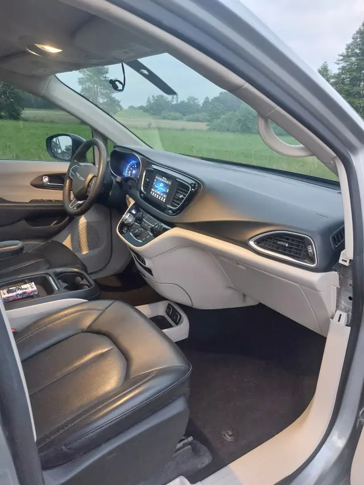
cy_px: 242
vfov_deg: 69.4
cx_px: 182
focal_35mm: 25
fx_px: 350
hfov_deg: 54.9
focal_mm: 5.23
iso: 400
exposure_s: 1/25
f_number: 1.8
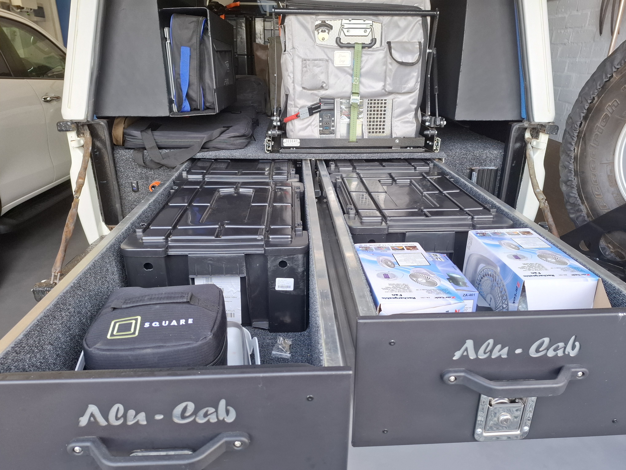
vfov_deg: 58.9
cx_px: 313
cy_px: 235
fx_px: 416
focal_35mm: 23
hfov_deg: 73.9
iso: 64
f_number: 1.8
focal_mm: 5.54
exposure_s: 1/100
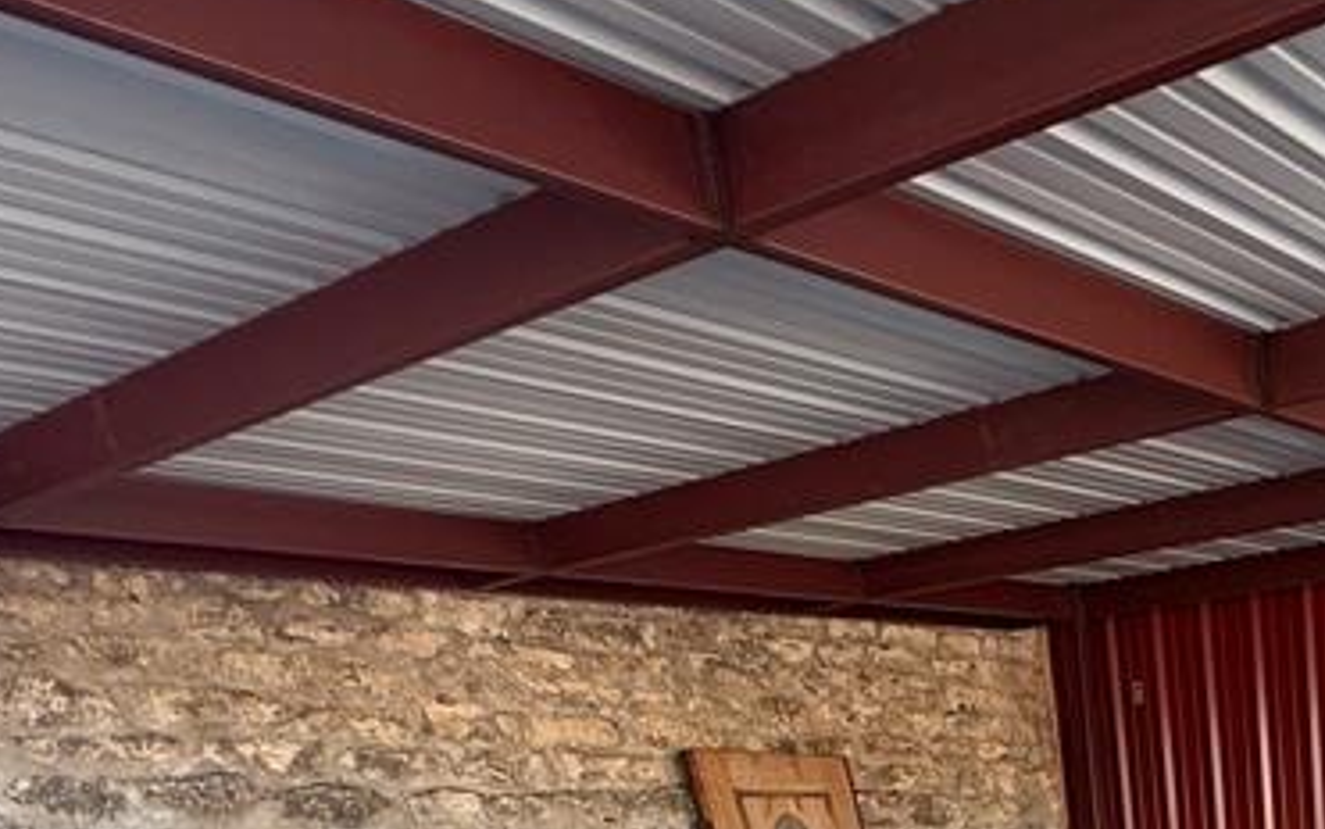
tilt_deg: -17.0
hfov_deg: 41.5
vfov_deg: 23.4
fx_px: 1481
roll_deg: +3.0
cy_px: 1319
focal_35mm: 41
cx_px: 1346
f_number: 2.2
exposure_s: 1/99
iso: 80
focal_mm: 2.22
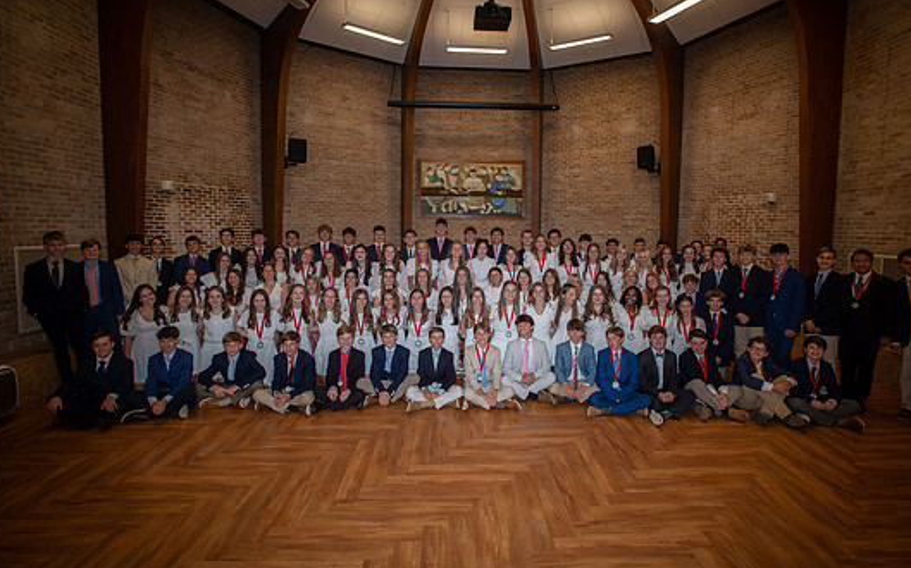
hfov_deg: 87.9
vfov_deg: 62.1
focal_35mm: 19
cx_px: 487
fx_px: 471
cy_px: 274
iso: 2000
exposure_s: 1/160
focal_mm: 17
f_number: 4.5
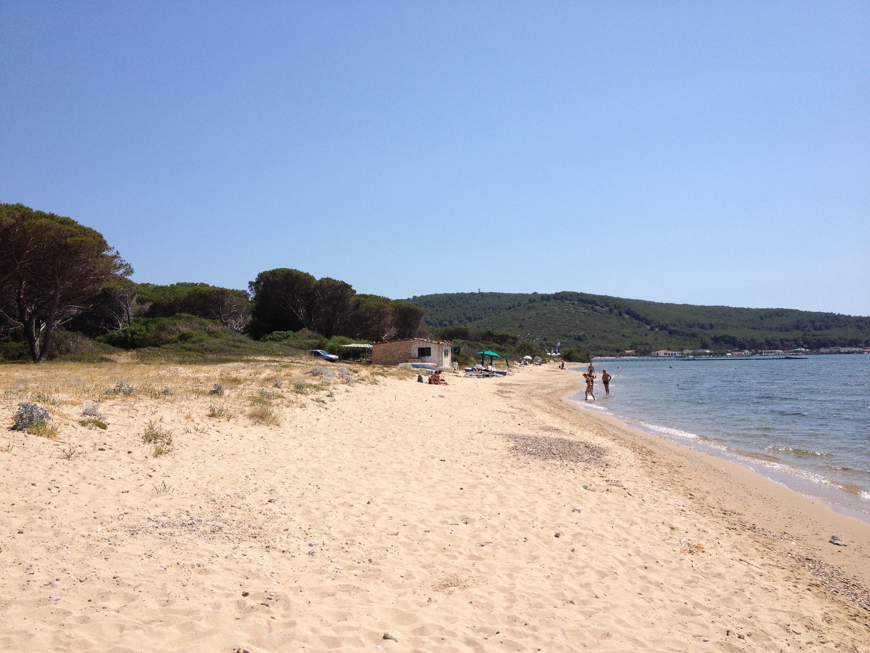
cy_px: 326
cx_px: 435
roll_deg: +1.5
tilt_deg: -0.2
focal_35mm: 35
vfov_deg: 40.7
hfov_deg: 52.6
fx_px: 880
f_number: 2.4
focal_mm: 4.28
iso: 50
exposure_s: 1/3067
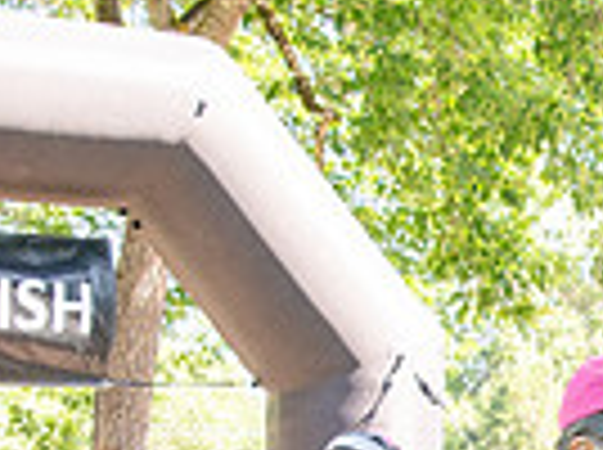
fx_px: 2608
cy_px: 585
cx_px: 680
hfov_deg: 12.9
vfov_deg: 9.7
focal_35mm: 150
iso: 500
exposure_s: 1/400
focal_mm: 24
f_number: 3.5
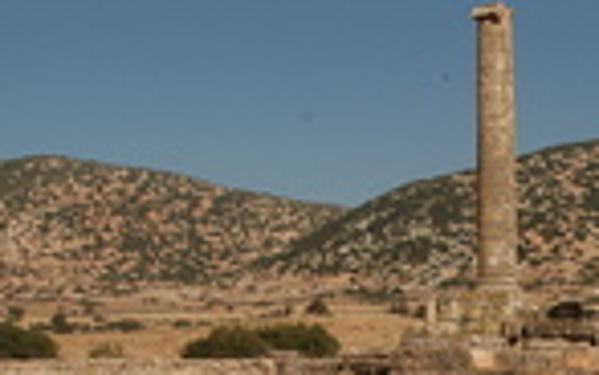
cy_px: 314
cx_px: 465
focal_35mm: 82
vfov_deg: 15.8
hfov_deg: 24.9
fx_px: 1339
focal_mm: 18
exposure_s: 1/500
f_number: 11
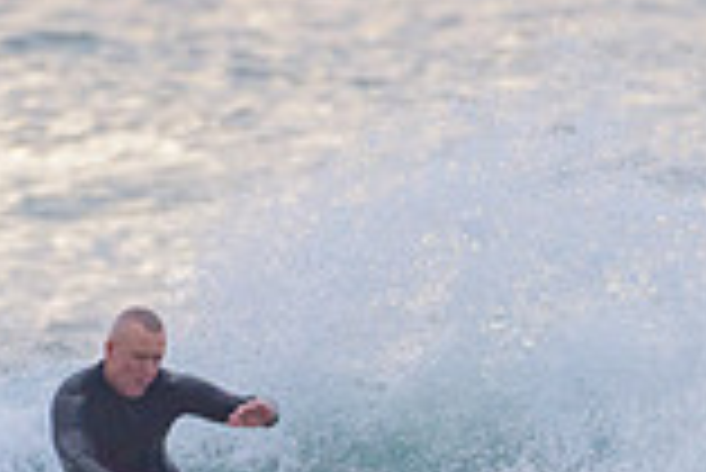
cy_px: 548
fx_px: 44538
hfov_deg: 0.9
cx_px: 86
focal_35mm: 2269
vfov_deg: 0.6
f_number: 5.6
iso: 500
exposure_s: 1/1250
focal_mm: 500
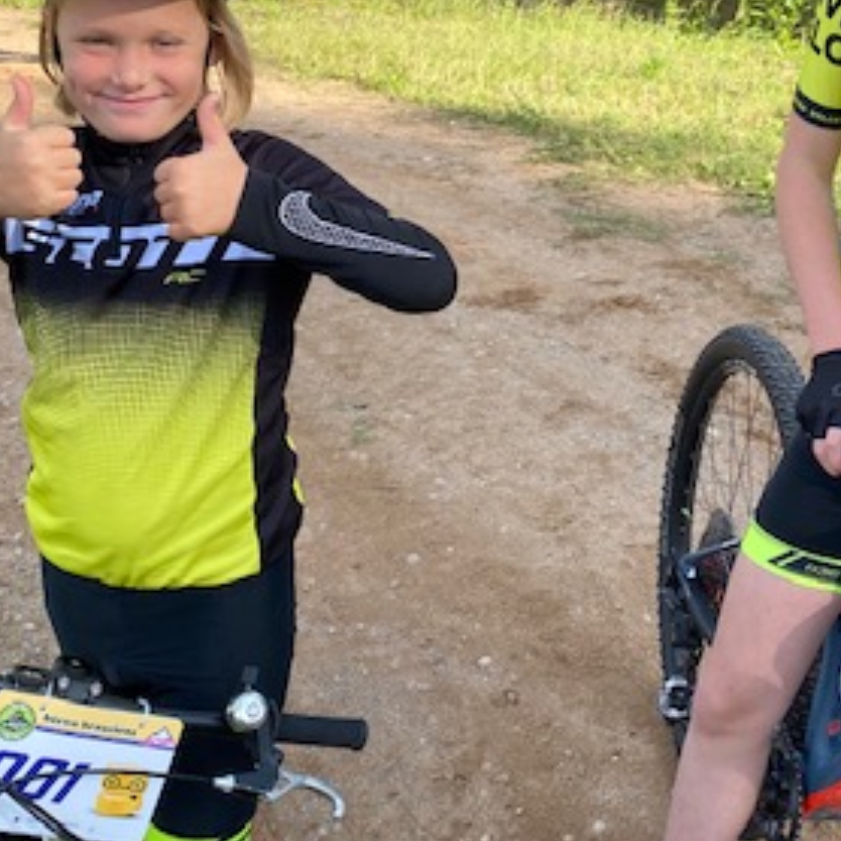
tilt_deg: -19.3
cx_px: 584
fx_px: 1457
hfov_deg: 31.9
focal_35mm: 53
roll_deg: -3.5
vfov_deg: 31.6
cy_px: 212
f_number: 1.8
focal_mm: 4.25
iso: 32
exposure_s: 1/827
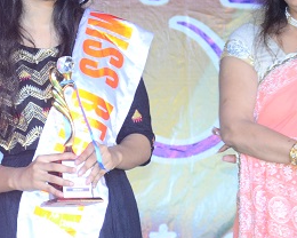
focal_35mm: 302
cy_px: 80
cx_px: -3
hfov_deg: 6.4
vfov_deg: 5.1
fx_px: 2655
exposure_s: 1/60
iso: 1000
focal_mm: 62
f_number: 5.3
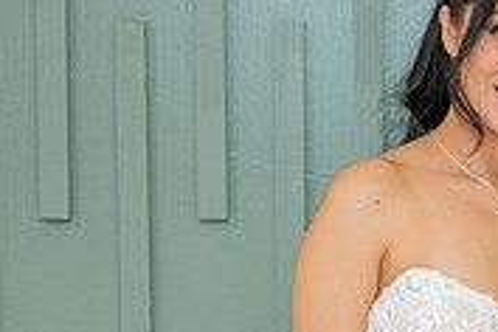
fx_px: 3168
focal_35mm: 229
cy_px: 401
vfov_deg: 6.0
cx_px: 656
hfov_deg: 8.8
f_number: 3.2
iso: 2000
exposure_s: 1/200
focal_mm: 70
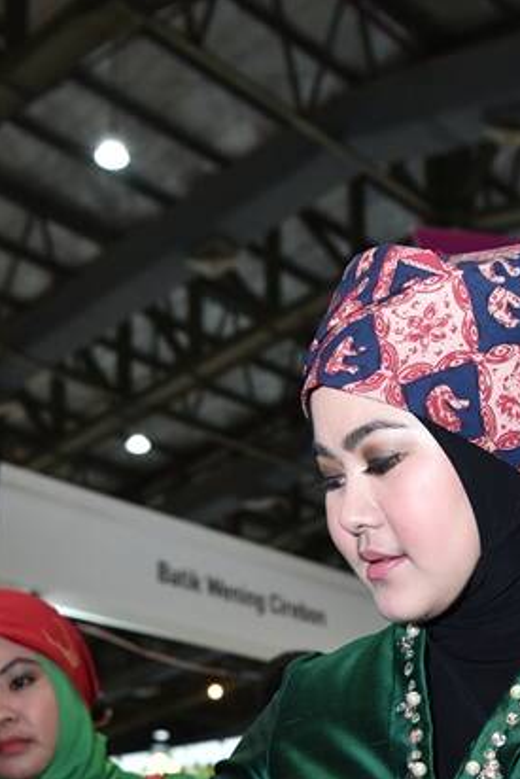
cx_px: 368
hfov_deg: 18.9
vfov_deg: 26.1
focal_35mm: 72
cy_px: 841
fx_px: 1559
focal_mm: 29
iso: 640
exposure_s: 1/125
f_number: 3.5
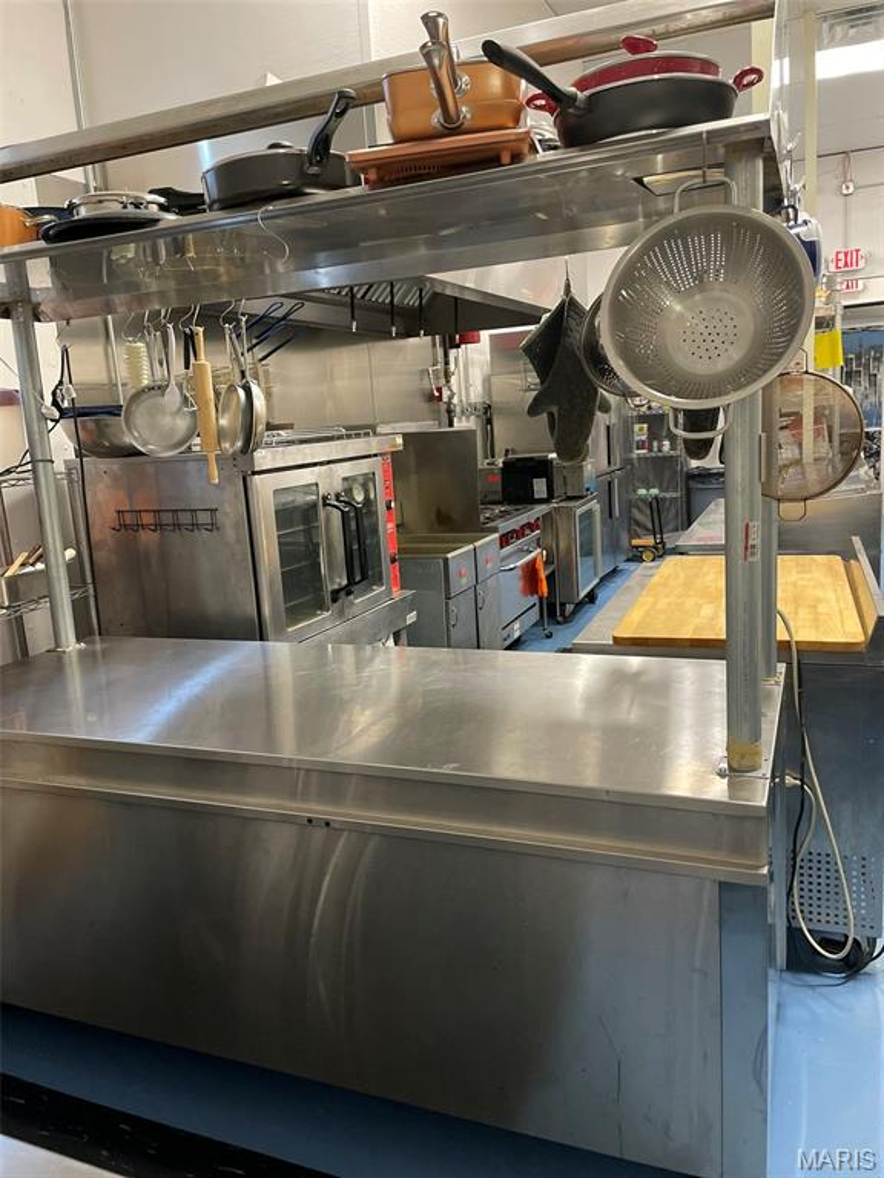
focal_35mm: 26
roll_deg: +4.7
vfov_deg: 67.3
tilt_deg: -9.7
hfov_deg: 53.1
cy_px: 589
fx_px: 885
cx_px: 442
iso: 320
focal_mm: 4.2
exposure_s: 1/60
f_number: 1.6
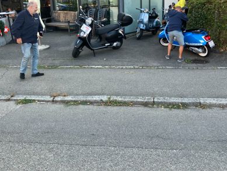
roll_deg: +0.9
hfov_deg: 51.3
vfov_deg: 39.4
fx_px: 236
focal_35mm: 36
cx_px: 113
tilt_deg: -12.1
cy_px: 62
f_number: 1.8
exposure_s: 1/121
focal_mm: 3.99
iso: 40
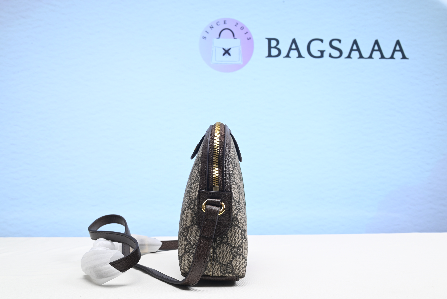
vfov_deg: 32.7
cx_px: 224
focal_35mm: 41
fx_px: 509
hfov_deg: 47.4
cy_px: 150
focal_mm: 41
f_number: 16
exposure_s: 1/2
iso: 100
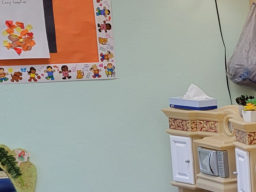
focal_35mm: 127
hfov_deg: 13.9
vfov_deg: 11.5
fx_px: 939
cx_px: 450
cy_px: 222
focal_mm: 5.4
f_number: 1.8
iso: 125
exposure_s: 1/120
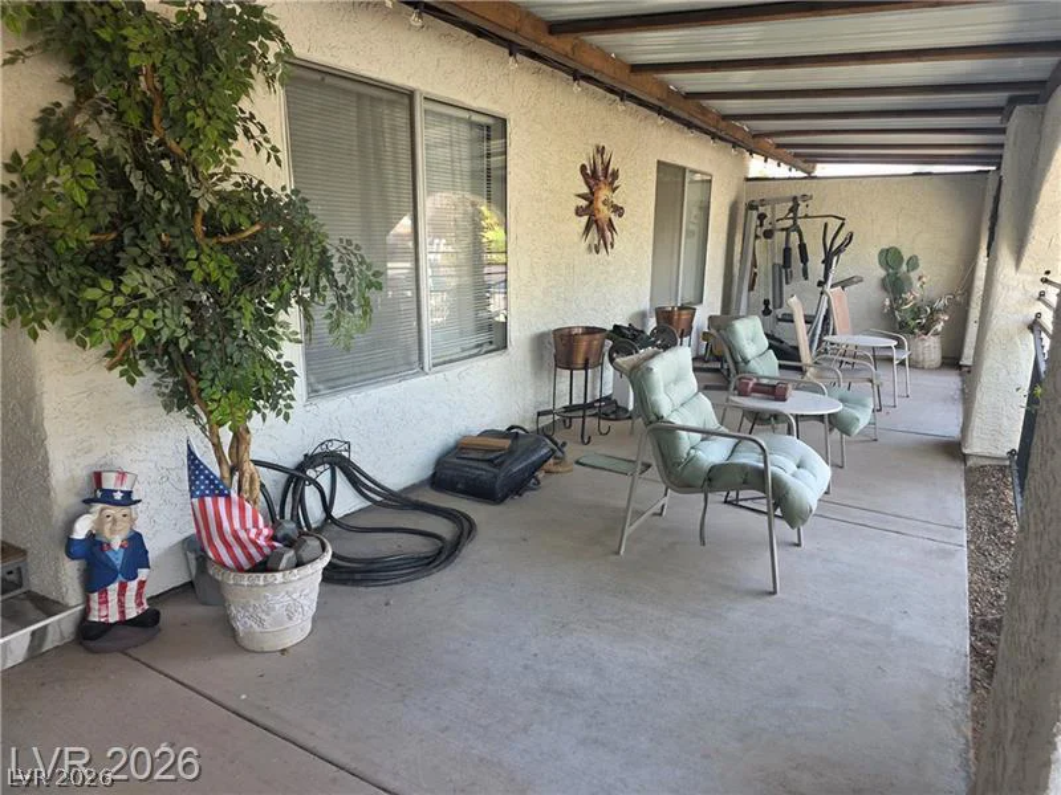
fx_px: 705
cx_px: 530
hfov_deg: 73.9
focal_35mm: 23
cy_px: 398
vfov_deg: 58.9
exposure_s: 1/180
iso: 80
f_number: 1.7
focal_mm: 6.3
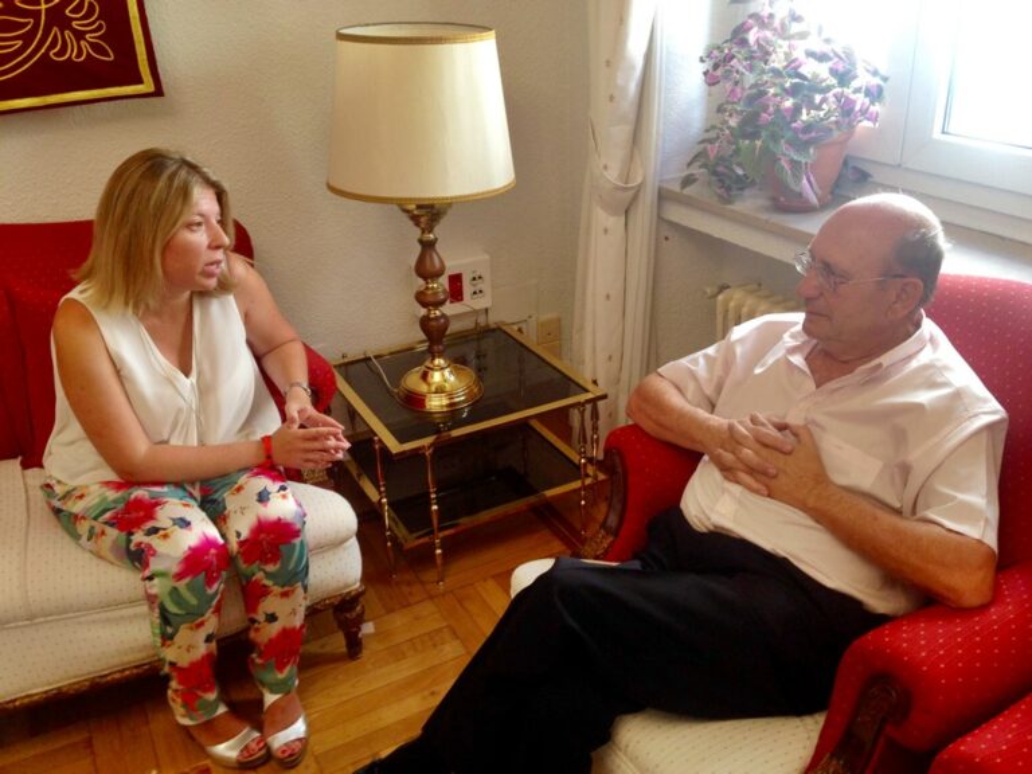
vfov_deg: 42.9
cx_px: 516
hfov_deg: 55.4
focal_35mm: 33
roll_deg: +2.2
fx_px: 984
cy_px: 387
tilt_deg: -23.5
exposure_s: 1/20
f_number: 2.4
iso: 80
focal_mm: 4.12
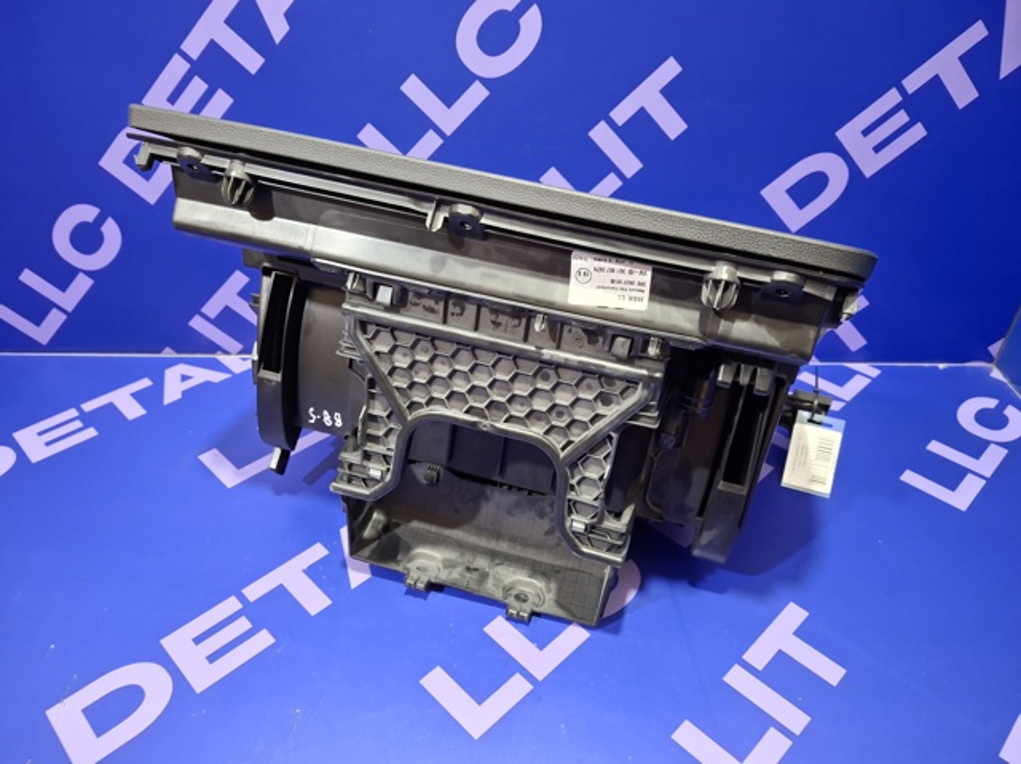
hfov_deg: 69.4
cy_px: 382
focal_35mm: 25
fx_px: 737
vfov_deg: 54.8
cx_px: 510
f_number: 1.8
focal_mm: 4.69
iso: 250
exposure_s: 1/25
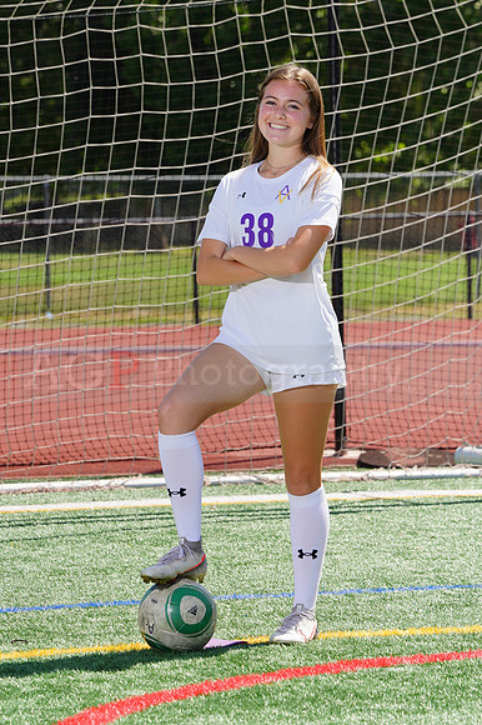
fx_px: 4845
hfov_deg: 5.7
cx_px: 241
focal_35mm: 241
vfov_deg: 8.5
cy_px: 362
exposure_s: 1/250
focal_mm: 241
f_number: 13
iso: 200
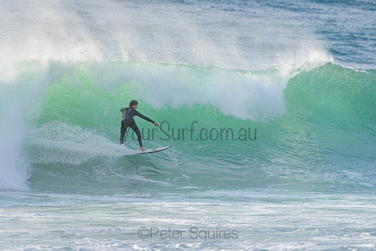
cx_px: 147
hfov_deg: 3.4
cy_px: 121
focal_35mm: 612
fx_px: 6396
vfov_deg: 2.2
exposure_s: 1/2000
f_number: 5.6
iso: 400
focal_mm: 500
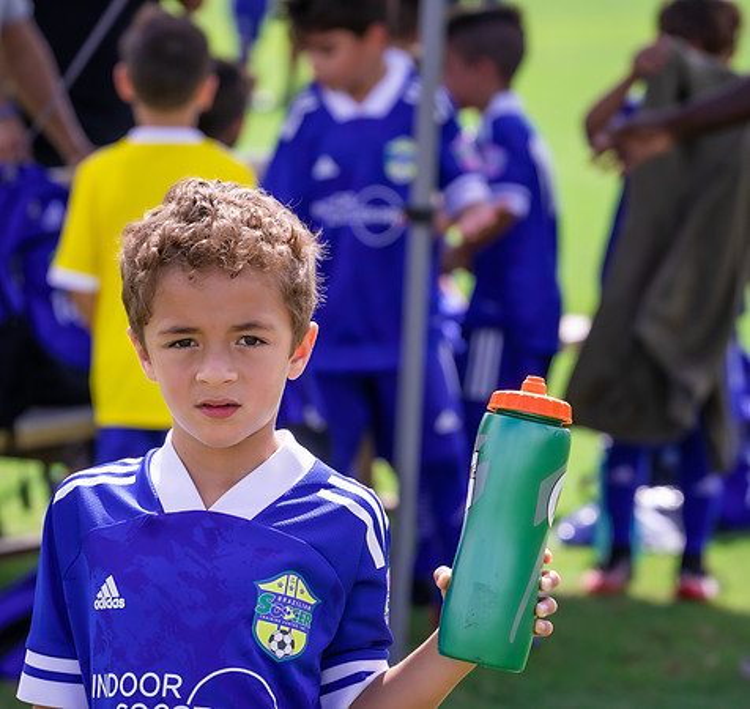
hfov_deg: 7.6
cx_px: 218
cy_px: 354
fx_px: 5676
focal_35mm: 238
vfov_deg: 7.1
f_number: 8
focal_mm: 191
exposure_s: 1/1600
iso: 800
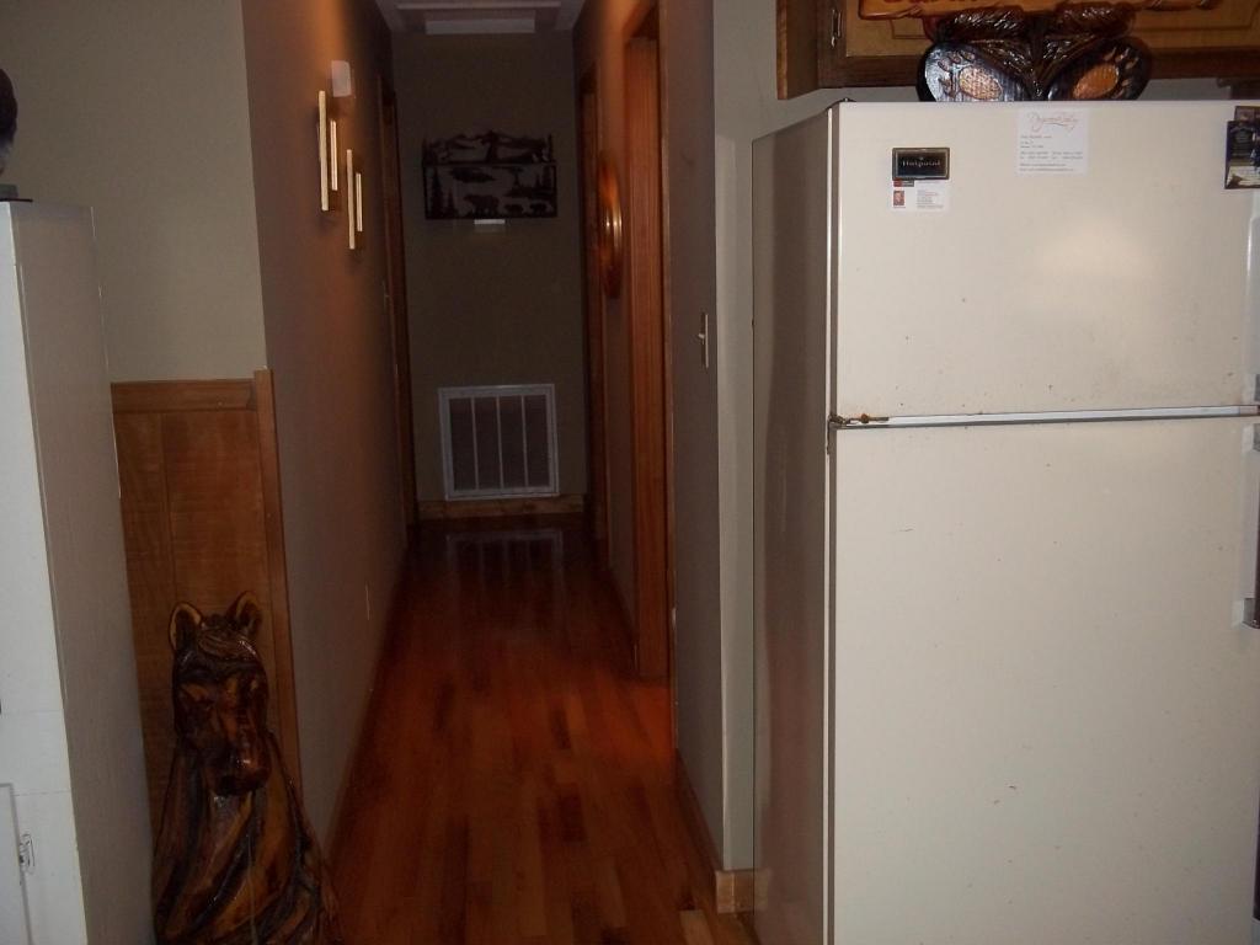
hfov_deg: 51.4
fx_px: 1310
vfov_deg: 39.7
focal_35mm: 36
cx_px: 630
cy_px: 472
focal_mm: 6.5
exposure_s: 1/30
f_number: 3.1
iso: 160
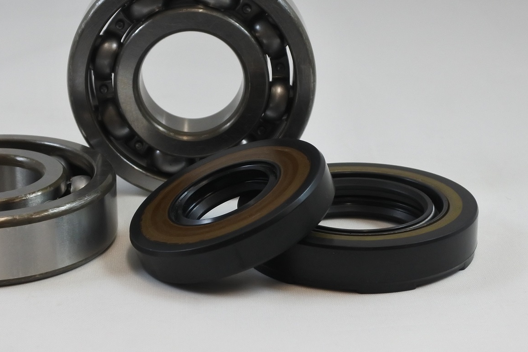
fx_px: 894
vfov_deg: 22.2
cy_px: 133
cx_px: 182
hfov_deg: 32.6
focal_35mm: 61
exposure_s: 1/160
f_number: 4.5
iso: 400
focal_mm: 16.1
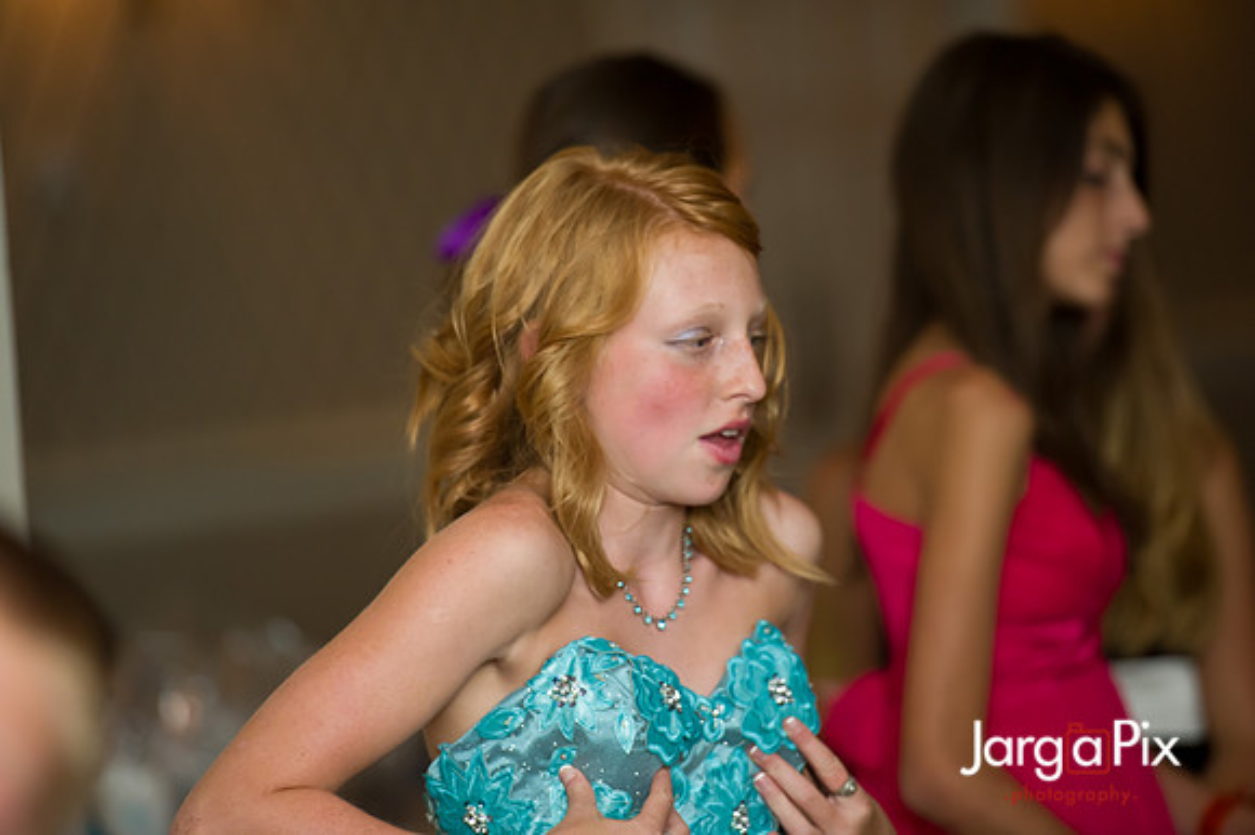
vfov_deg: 6.9
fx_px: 6968
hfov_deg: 10.3
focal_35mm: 200
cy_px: 418
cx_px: 628
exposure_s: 1/125
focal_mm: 200
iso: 1600
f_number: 3.2
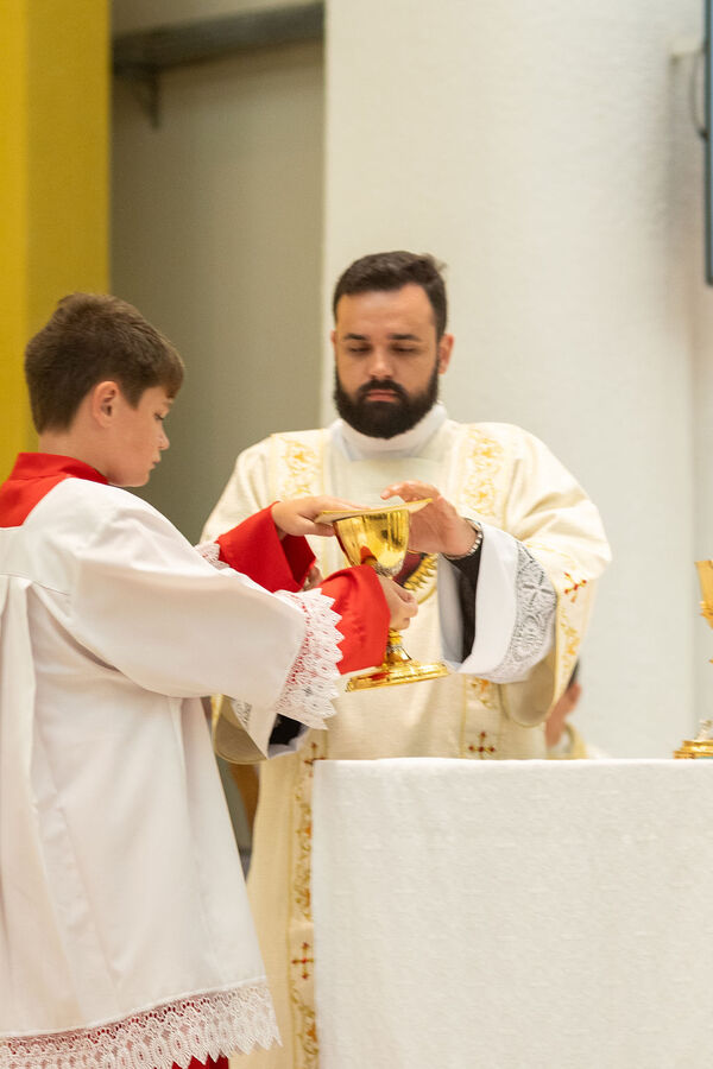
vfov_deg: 16.1
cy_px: 534
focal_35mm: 127
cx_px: 356
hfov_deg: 10.8
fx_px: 3773
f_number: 3.2
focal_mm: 85
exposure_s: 1/200
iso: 2000
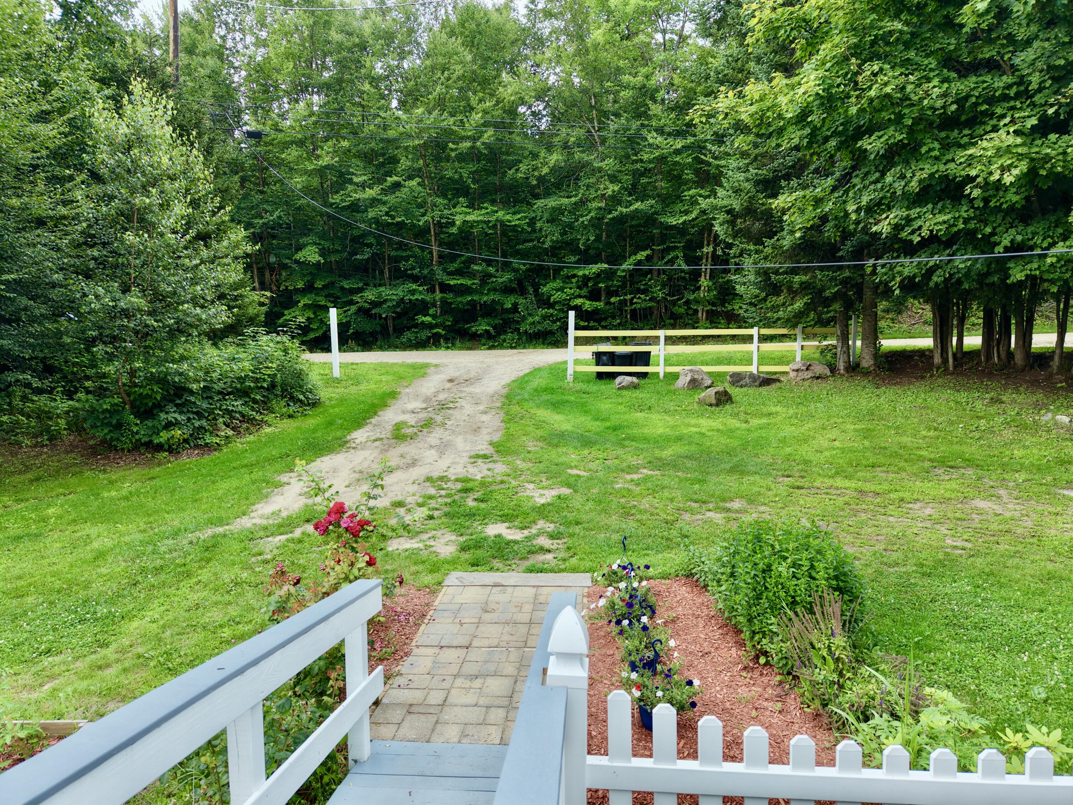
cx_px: 536
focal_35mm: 24
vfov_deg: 56.8
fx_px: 744
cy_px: 402
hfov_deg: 71.6
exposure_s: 1/200
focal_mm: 8.67
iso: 100
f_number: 1.8
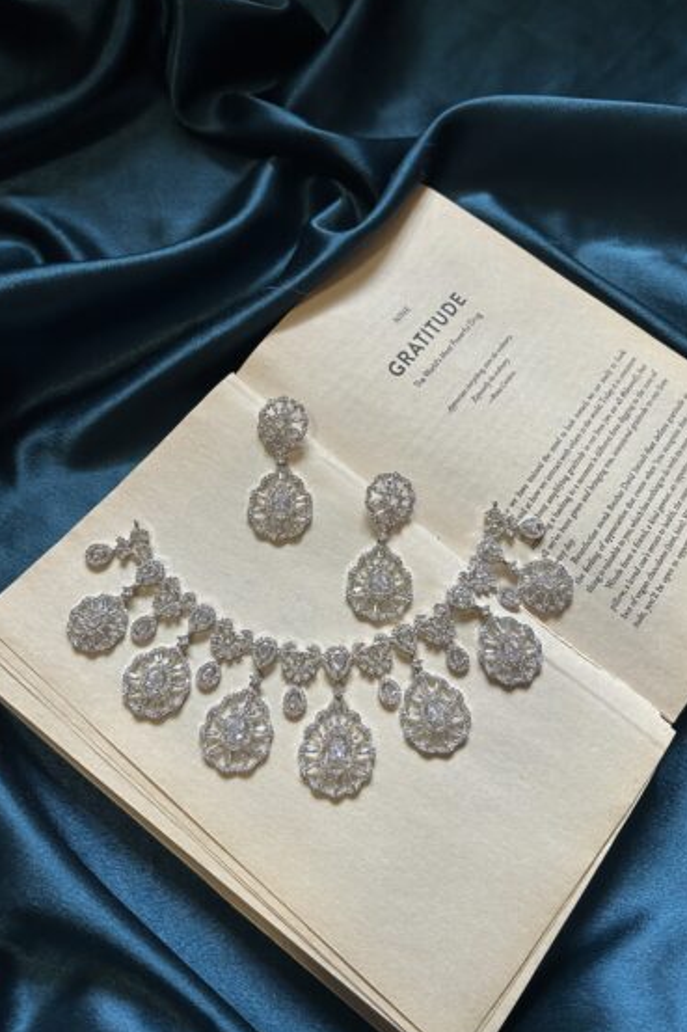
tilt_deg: -69.1
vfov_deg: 65.5
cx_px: 352
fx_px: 802
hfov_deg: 46.4
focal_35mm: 28
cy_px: 513
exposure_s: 1/70
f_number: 1.5
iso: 125
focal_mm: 5.7
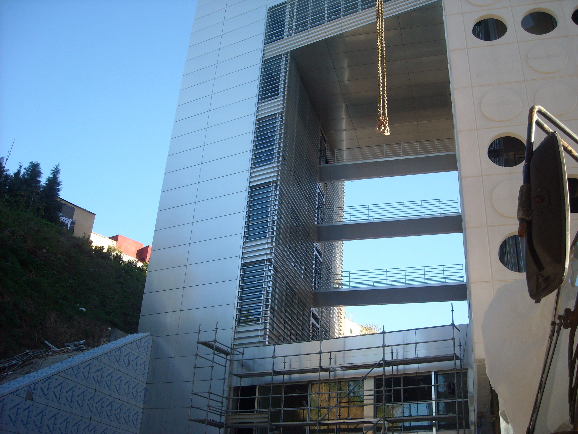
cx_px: 289
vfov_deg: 40.7
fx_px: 584
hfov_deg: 52.6
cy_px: 217
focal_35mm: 35
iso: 100
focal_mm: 5.7
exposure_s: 1/458
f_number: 2.8
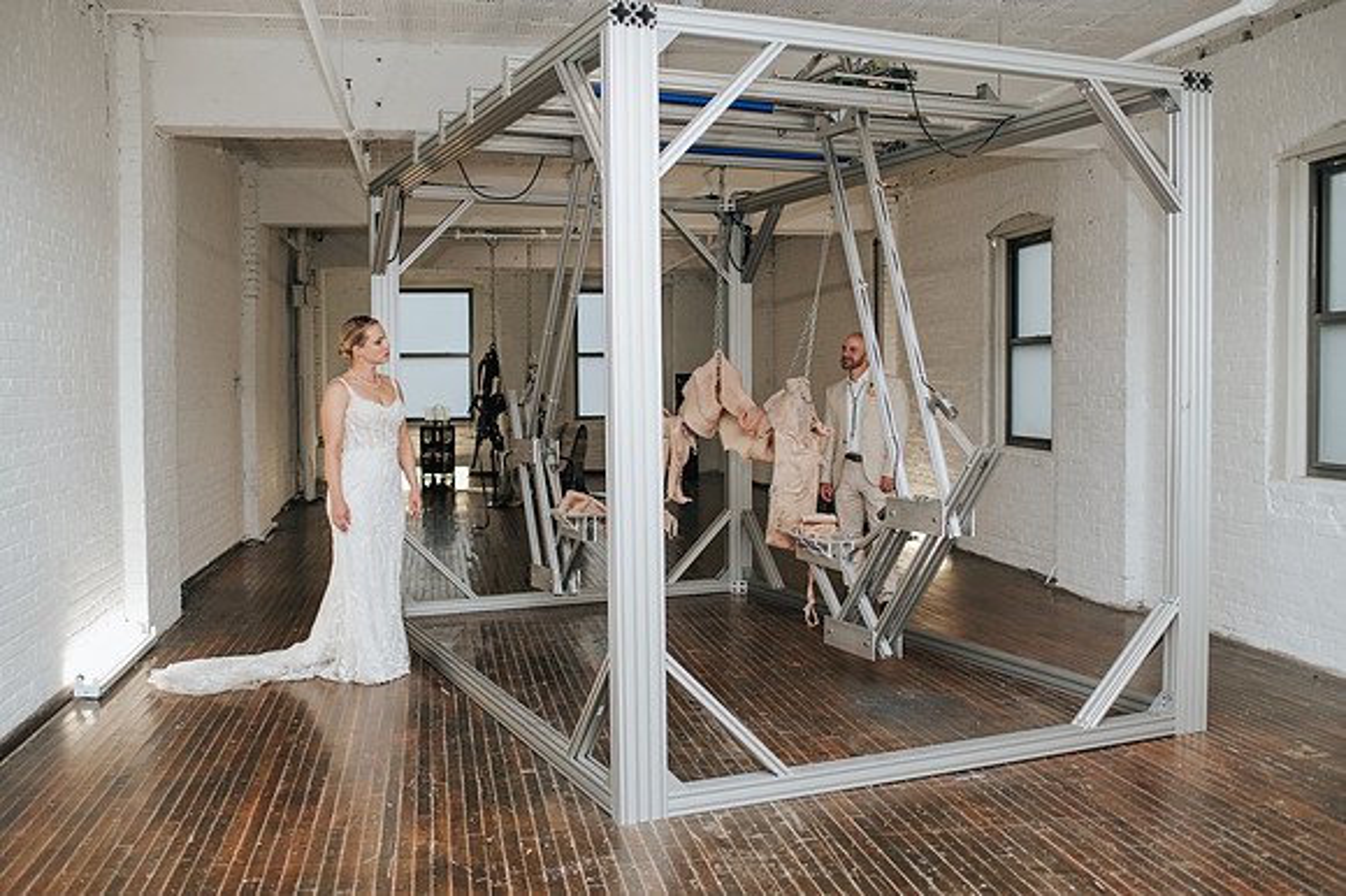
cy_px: 448
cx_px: 673
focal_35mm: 35
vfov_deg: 37.4
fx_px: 1325
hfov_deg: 53.9
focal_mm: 35
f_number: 2.8
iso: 900
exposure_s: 1/200
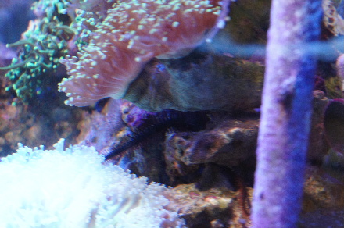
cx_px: 172
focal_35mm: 75
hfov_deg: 27.0
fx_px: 716
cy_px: 114
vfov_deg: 18.1
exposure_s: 1/30
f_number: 8
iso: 1600
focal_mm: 50
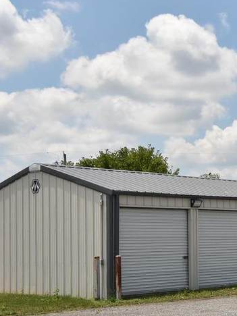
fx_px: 721
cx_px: 270
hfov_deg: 17.9
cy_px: 210
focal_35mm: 79
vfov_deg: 24.6
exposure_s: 1/640
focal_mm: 20
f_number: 14
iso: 400
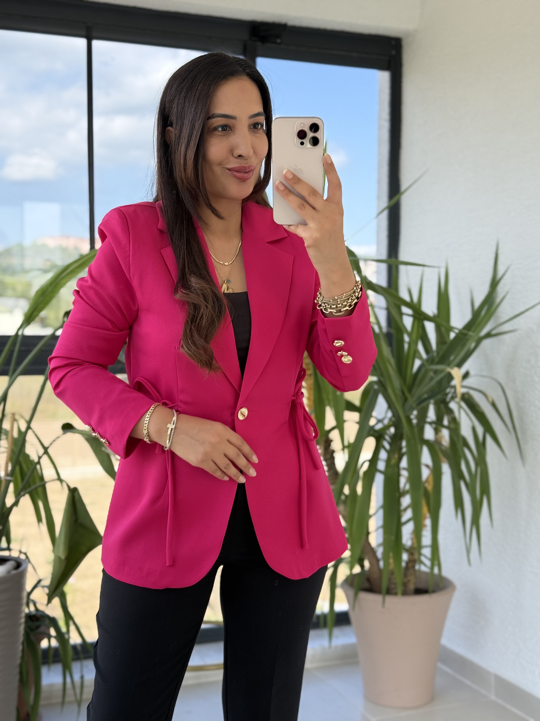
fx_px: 998
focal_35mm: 48
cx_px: 270
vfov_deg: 39.7
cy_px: 360
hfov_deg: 30.3
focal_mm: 6.76
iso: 100
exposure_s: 1/587
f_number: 1.78
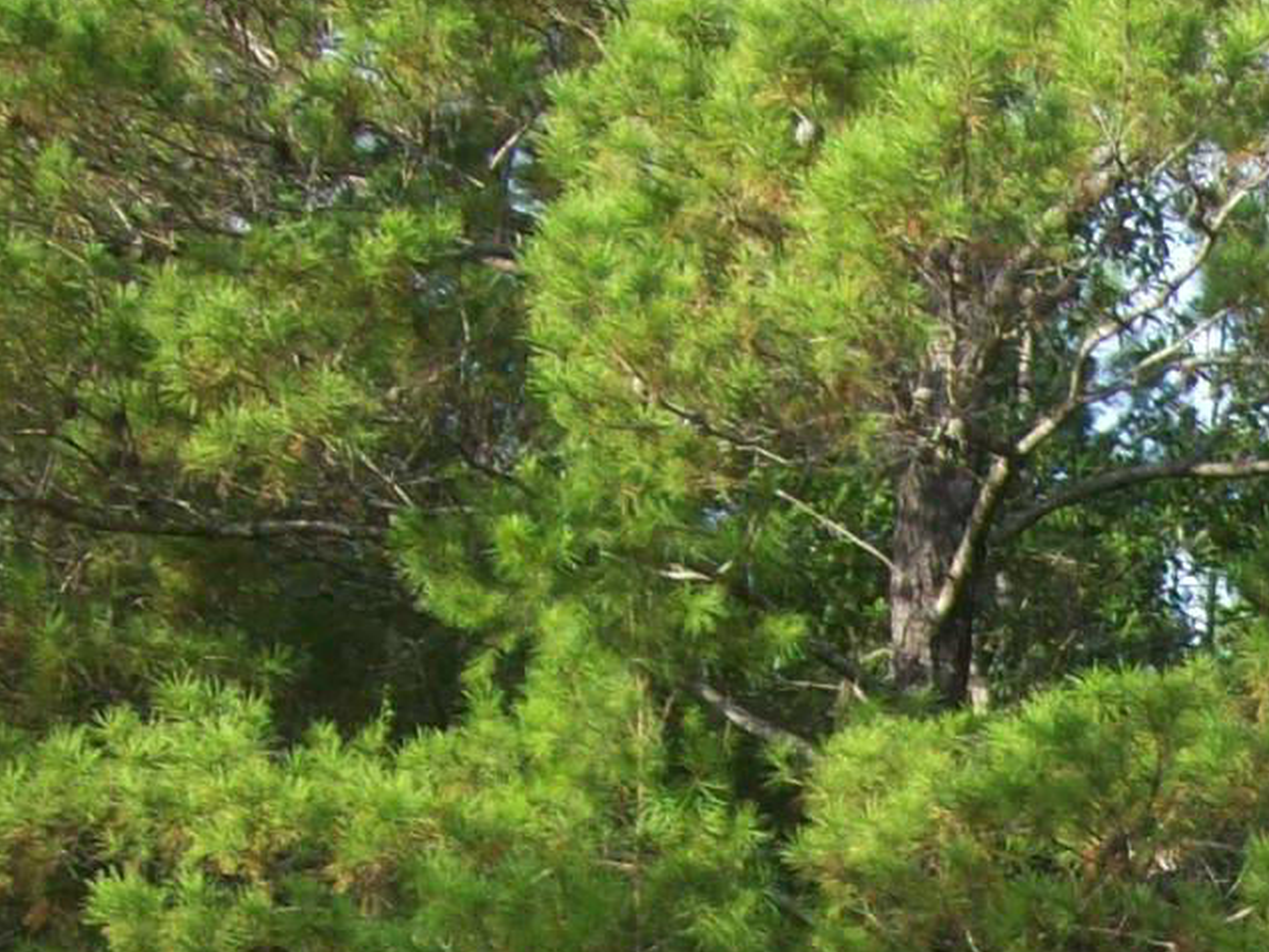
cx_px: 1706
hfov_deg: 16.0
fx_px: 4252
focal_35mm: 116
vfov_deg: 12.3
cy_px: 1361
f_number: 2.7
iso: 80
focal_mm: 6
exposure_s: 1/263
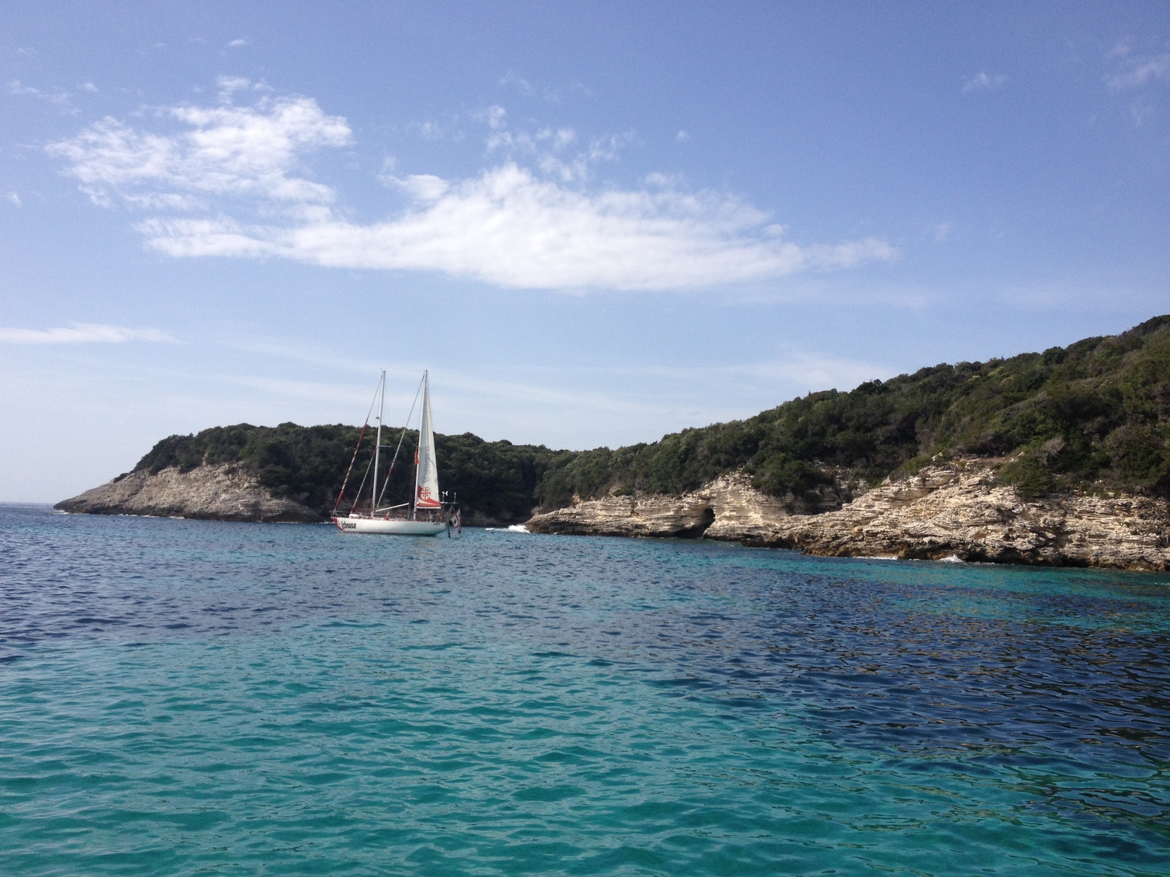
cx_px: 585
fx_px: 1183
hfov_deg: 52.6
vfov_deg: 40.7
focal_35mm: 35
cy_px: 438
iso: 64
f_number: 2.4
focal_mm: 4.28
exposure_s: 1/2404
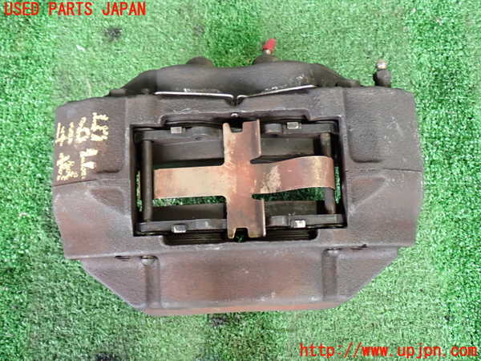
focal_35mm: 41
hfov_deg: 45.8
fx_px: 570
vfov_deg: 35.1
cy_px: 180
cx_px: 240
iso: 640
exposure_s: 1/40
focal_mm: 7.31
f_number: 2.8
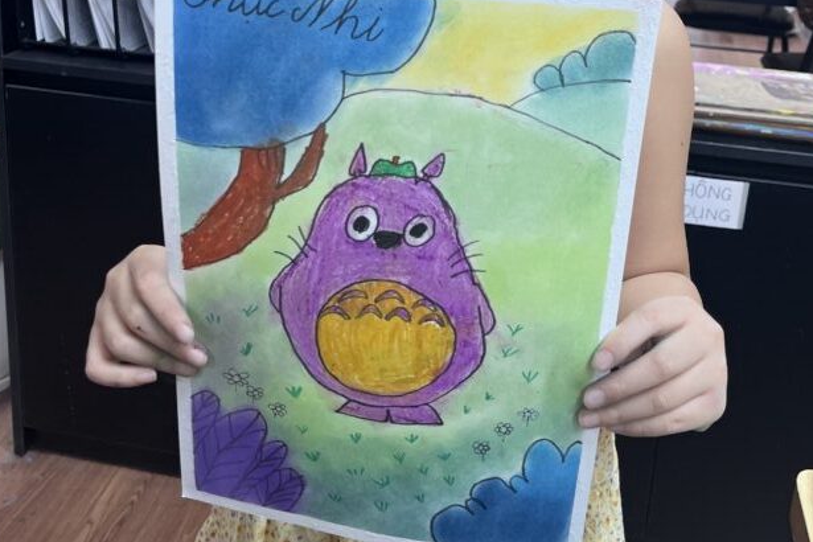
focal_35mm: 44
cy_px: 83
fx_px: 994
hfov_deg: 44.5
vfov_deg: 29.6
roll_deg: -2.6
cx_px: 415
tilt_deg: -13.6
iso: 100
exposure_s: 1/122
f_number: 1.6
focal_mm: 5.1
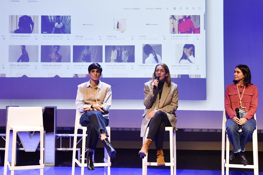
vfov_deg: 28.1
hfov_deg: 41.1
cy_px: 88
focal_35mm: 48
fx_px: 351
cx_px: 132
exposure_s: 1/80
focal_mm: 32
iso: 1600
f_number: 5.6
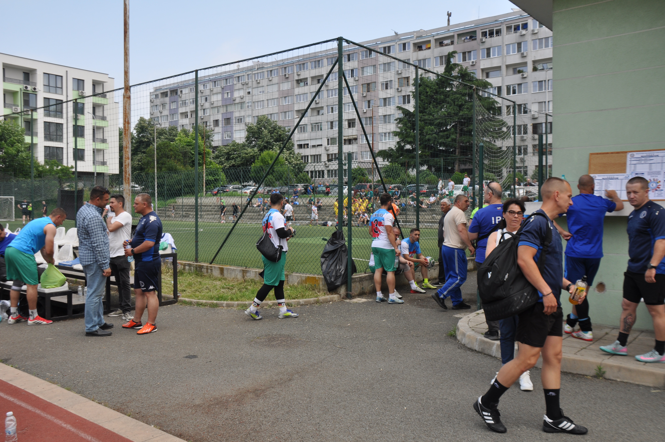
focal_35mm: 30
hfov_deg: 62.0
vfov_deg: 43.5
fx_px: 553
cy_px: 221
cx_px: 332
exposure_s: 1/250
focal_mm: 20
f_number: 8
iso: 200
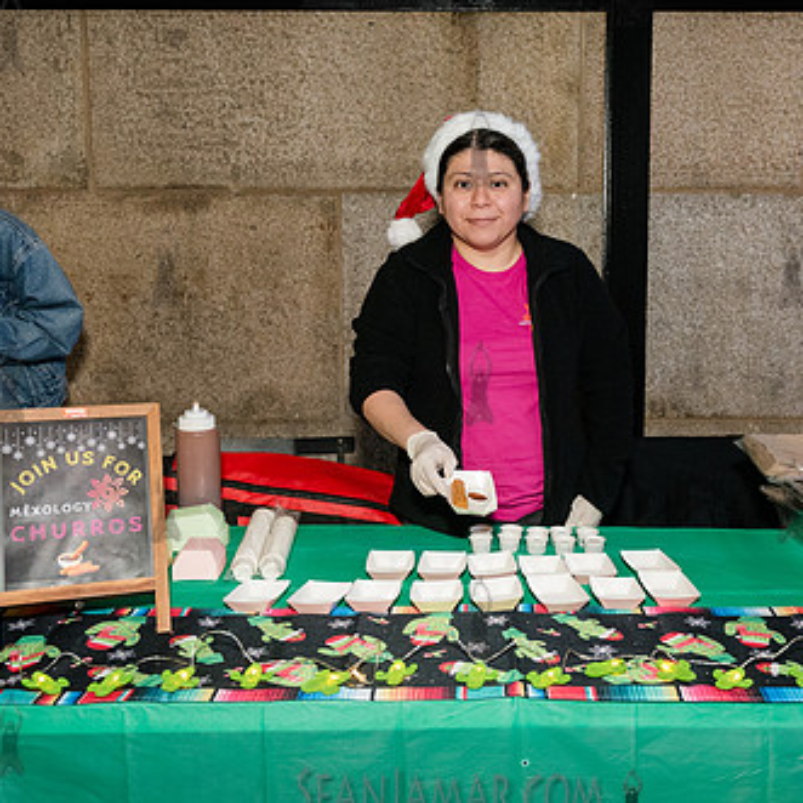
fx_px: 1102
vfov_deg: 40.0
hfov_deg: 39.9
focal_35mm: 42
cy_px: 382
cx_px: 478
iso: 4000
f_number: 3.5
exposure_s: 1/160
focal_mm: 28
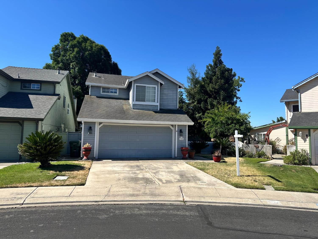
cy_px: 120
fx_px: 220
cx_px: 159
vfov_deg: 56.8
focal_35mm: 24
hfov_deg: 71.6
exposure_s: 1/4348
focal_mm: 6.86
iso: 80
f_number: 1.78
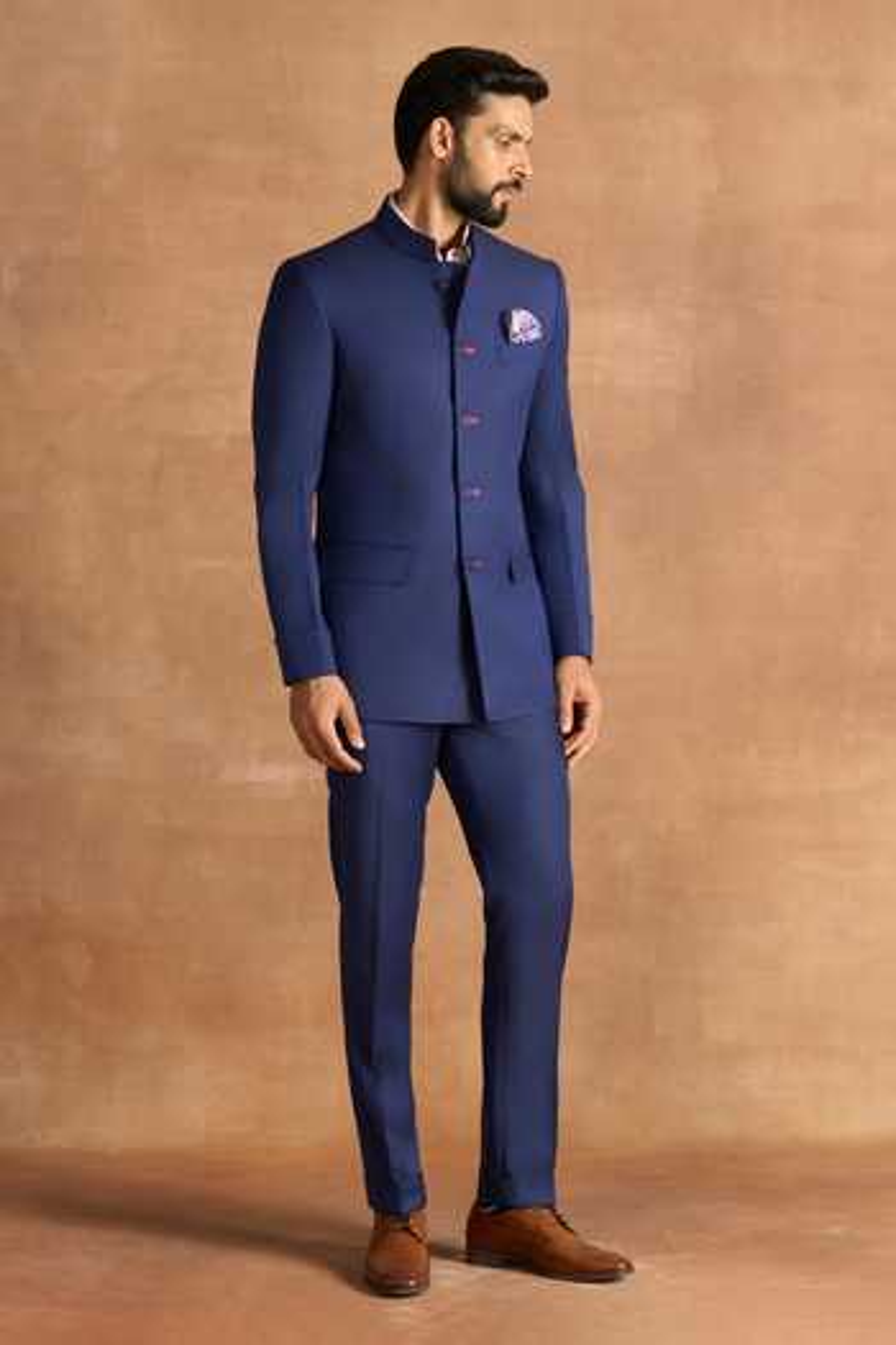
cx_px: 448
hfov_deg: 19.5
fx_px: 2613
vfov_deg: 28.8
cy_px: 672
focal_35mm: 70
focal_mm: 70
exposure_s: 1/160
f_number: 5
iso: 125
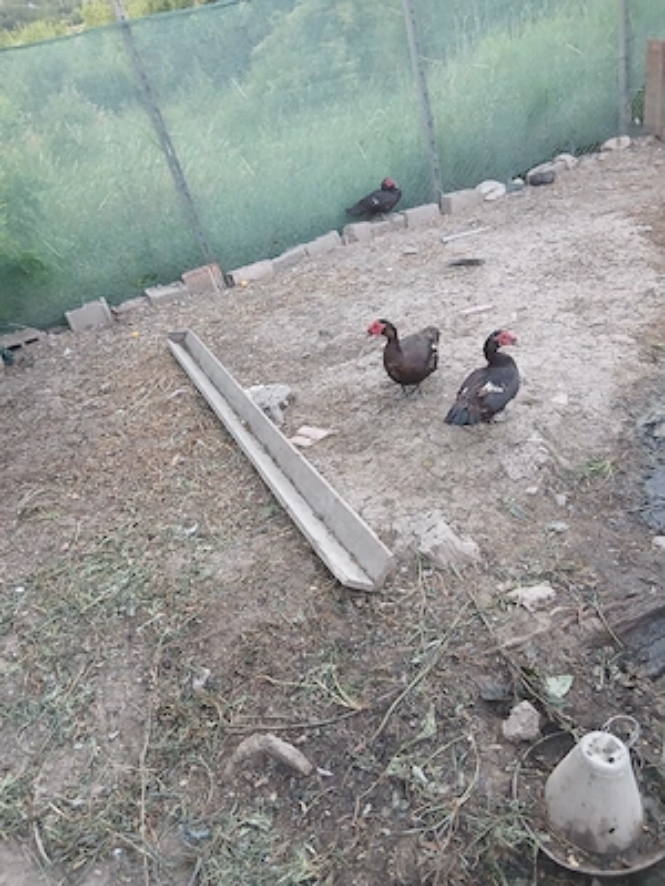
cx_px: 332
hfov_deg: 53.1
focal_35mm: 26
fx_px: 666
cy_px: 443
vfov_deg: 67.3
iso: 250
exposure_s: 1/33.3
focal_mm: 3.98
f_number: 1.8
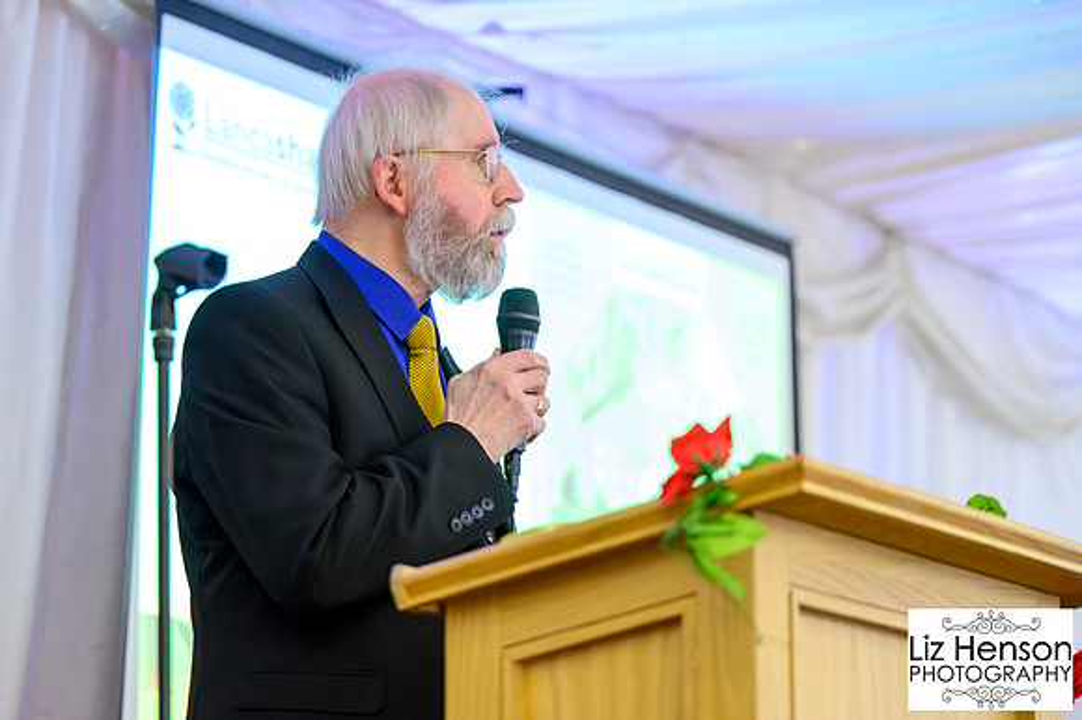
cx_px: 491
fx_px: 3366
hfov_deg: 18.3
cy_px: 327
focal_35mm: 112
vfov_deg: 12.2
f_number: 2.8
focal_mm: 100
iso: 12800
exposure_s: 1/200
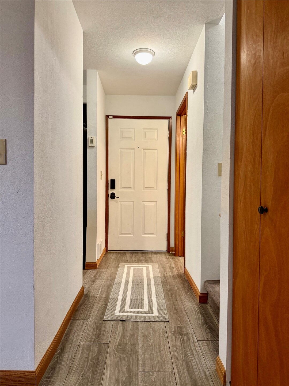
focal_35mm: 24
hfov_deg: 56.8
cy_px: 193
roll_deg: -0.5
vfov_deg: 71.6
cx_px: 144
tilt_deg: -2.0
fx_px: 267
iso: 200
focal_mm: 6.76
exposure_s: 1/60
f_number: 1.78
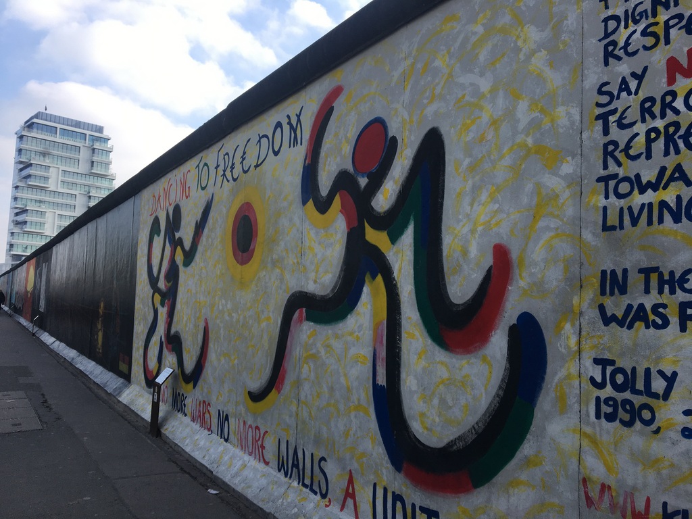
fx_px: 580
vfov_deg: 48.2
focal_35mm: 29
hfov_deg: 61.7
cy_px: 260
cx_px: 346
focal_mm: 4.15
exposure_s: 1/630
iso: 25
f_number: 2.2
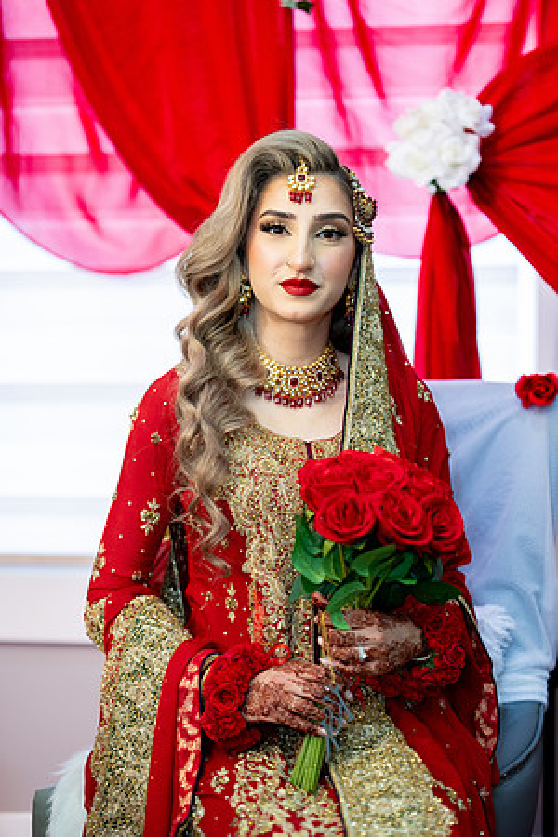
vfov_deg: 27.0
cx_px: 279
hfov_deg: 18.2
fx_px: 1744
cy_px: 418
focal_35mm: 75
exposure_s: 1/200
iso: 1000
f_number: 2
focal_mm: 75
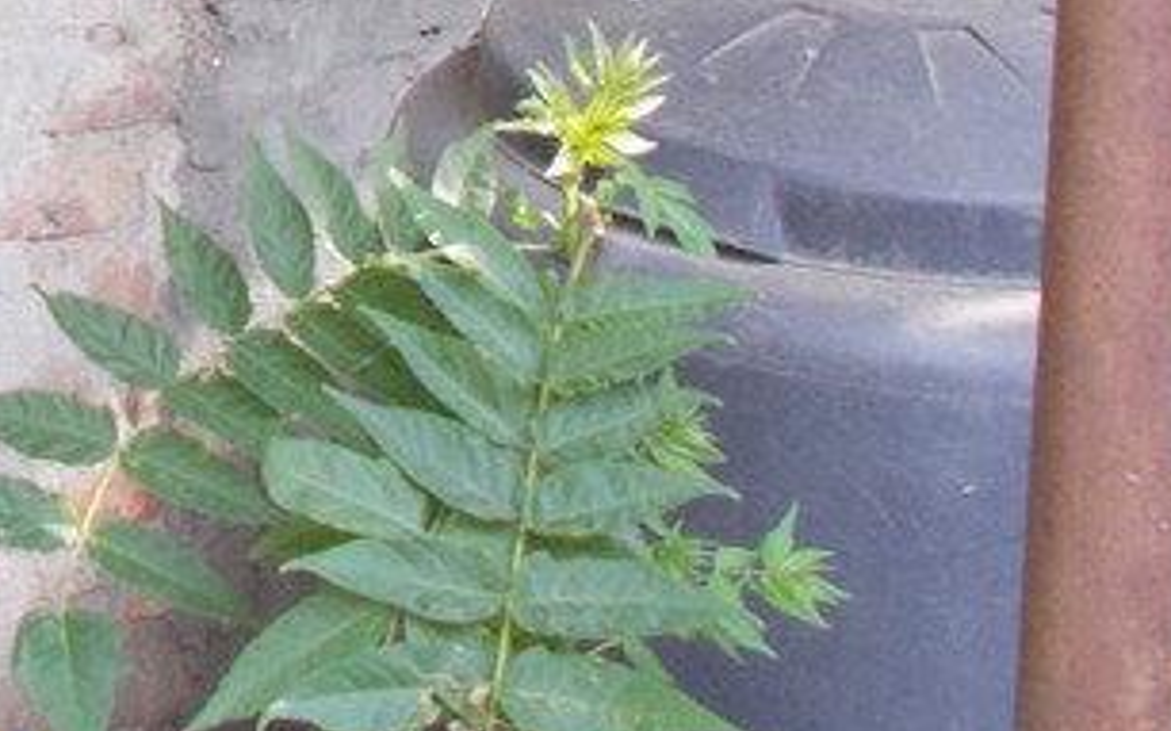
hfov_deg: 17.9
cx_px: -409
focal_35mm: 108
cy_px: -685
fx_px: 3445
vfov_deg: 11.1
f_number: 3.2
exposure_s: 1/30
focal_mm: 4.6
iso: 80
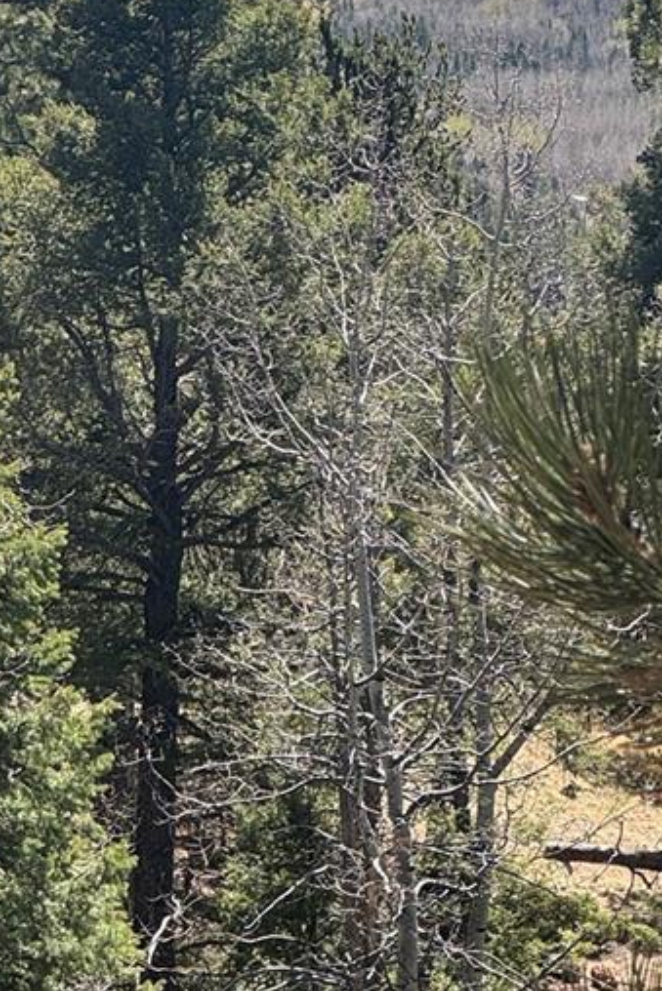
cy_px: 456
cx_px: 545
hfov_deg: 7.3
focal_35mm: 189
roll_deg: +1.8
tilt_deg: -4.2
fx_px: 5209
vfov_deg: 10.9
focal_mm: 9
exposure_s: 1/492
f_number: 2.8
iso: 25
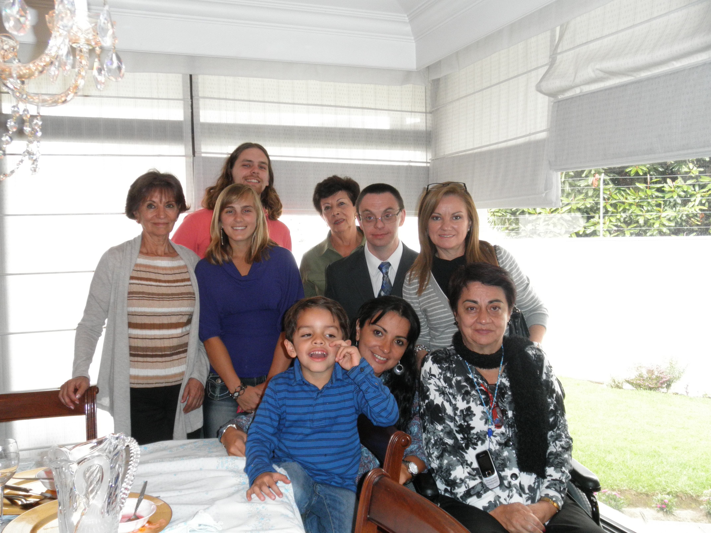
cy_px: 266
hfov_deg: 52.6
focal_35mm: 35
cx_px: 356
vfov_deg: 40.7
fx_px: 719
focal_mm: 6.1
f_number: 3.2
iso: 200
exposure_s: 1/60
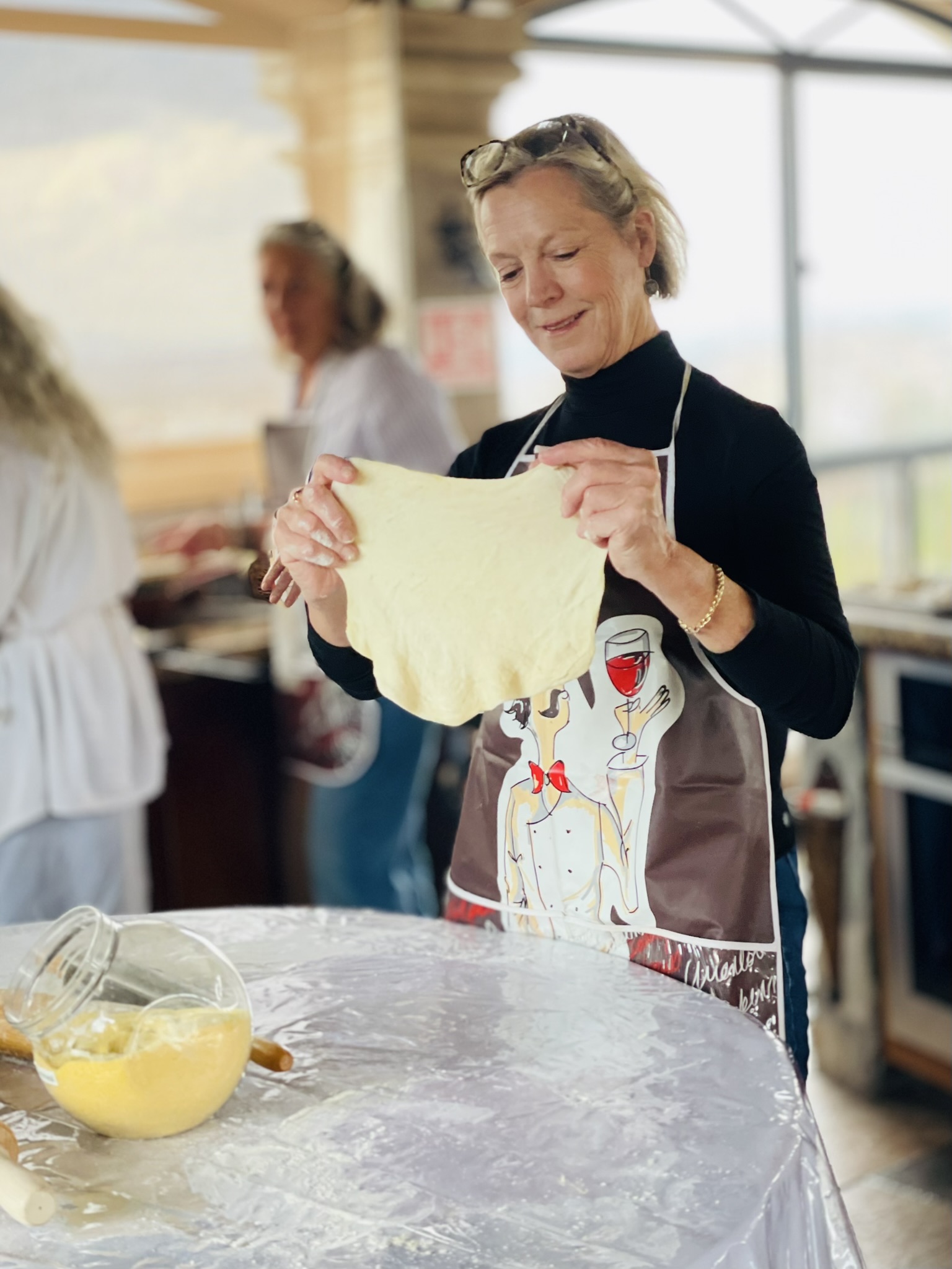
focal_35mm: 52
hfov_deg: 28.0
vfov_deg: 36.8
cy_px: 634
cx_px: 476
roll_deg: +0.0
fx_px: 1907
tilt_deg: -7.2
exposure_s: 1/122
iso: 100
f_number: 2
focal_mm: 6
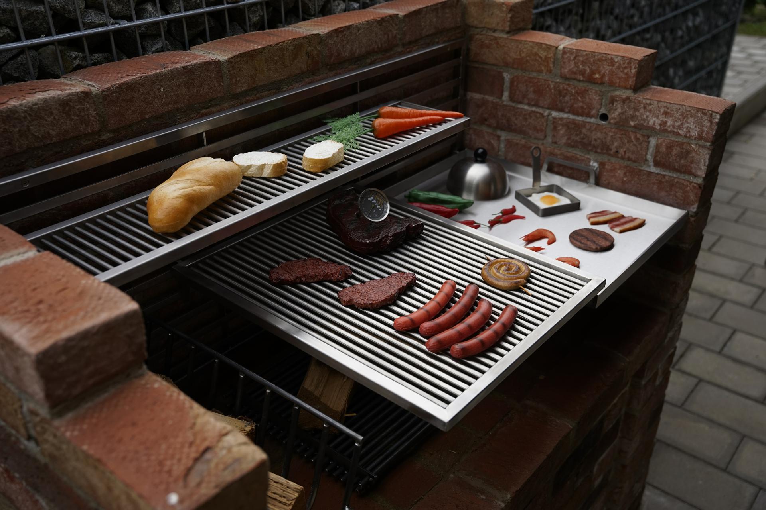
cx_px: 383
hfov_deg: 54.4
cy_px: 255
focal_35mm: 35
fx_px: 745
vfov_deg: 37.9
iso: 250
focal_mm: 35
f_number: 3.5
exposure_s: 1/800
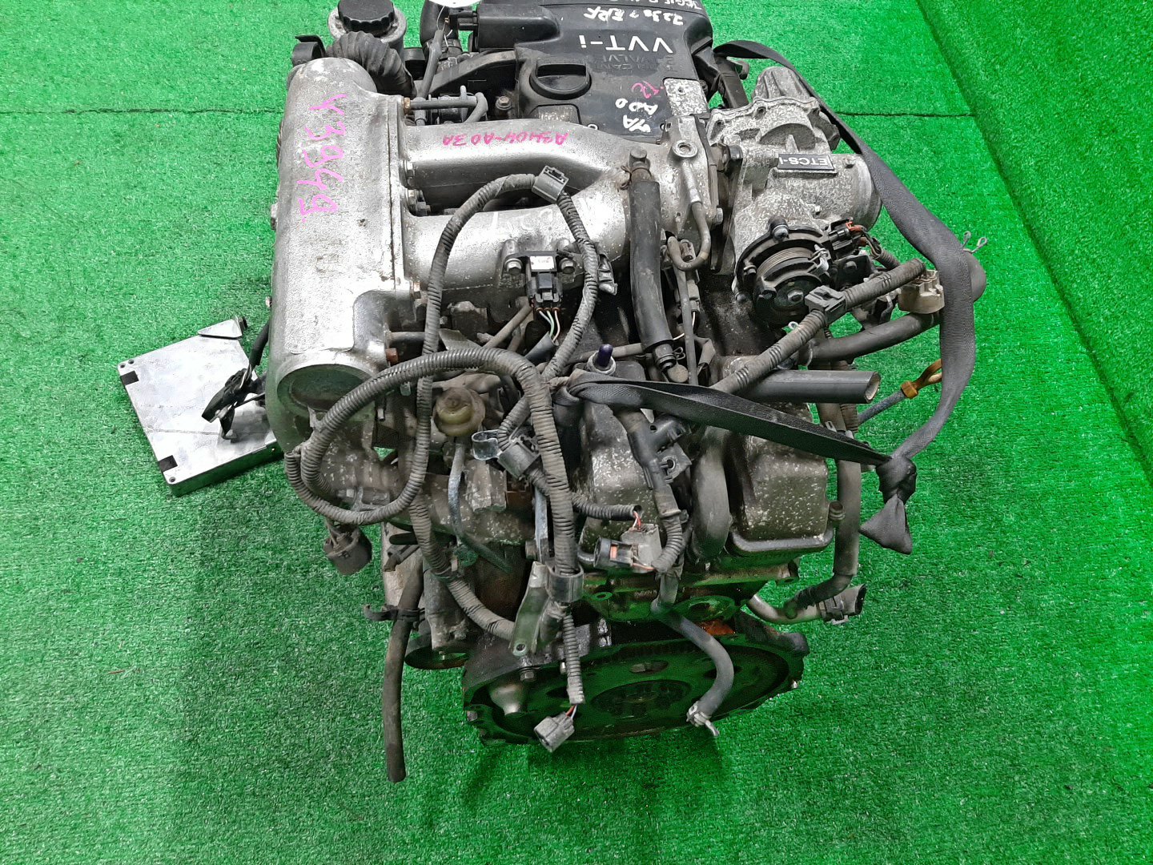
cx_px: 576
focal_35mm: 26
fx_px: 866
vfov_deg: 53.1
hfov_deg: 67.3
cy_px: 432
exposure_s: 1/50
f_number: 1.7
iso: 169
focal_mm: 3.93
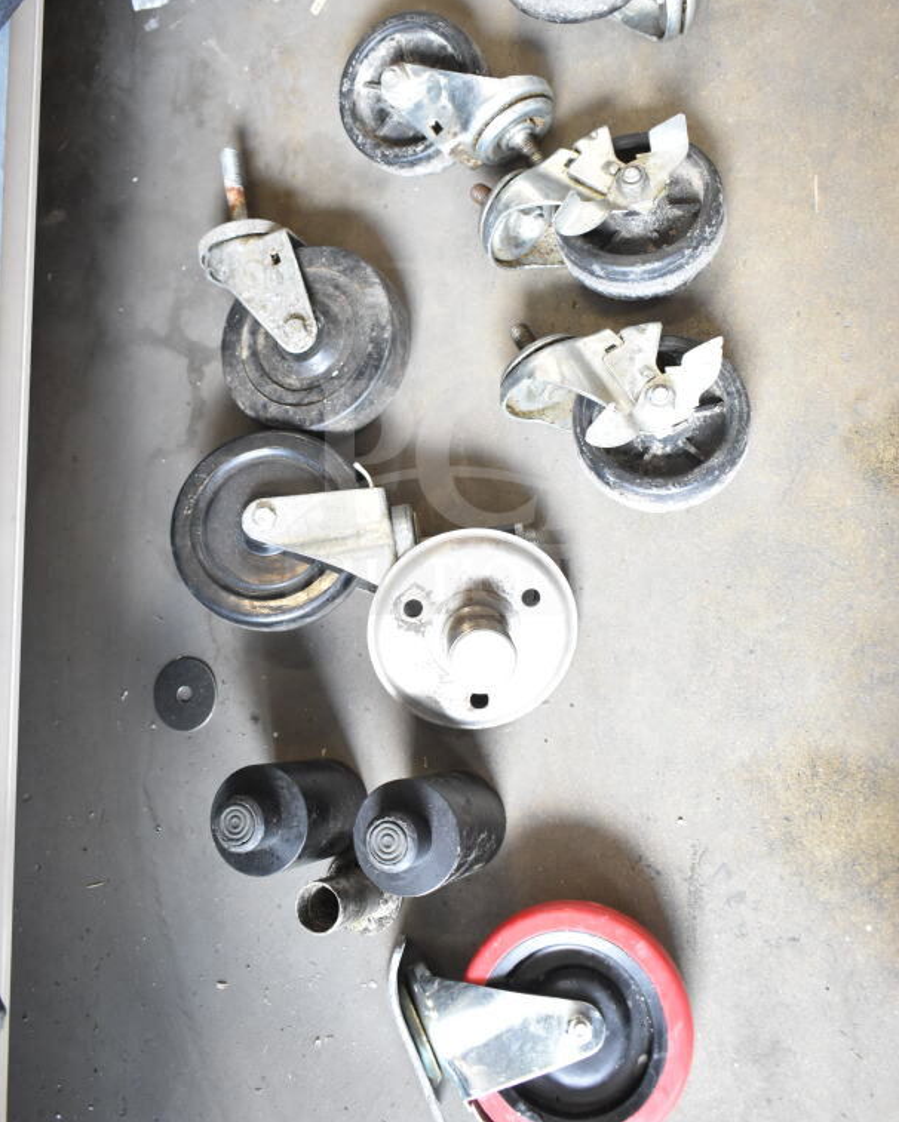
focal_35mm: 34
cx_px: 451
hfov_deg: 43.4
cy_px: 497
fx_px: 1130
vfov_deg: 52.7
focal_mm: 20
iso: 1600
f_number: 4.5
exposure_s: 1/80
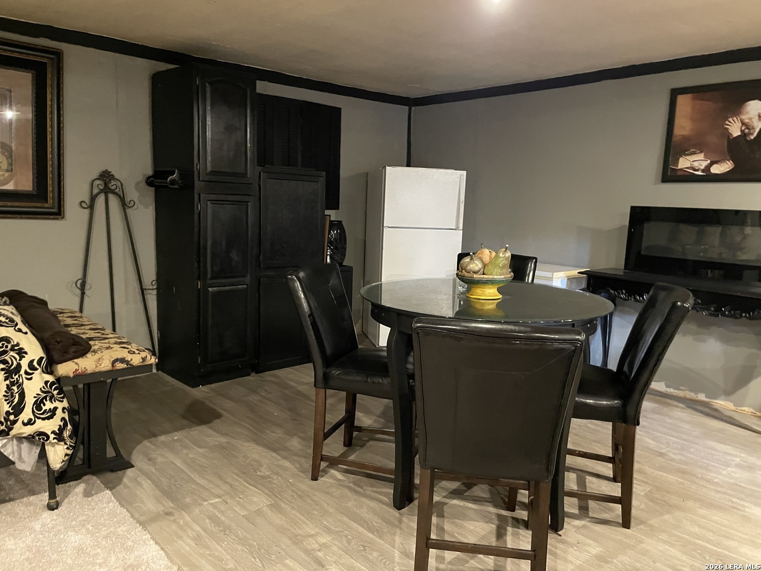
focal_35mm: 26
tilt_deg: -8.0
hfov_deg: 67.3
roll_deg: -2.5
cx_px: 380
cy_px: 286
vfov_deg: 53.1
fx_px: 572
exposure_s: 1/30
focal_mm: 4.2
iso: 800
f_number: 1.6
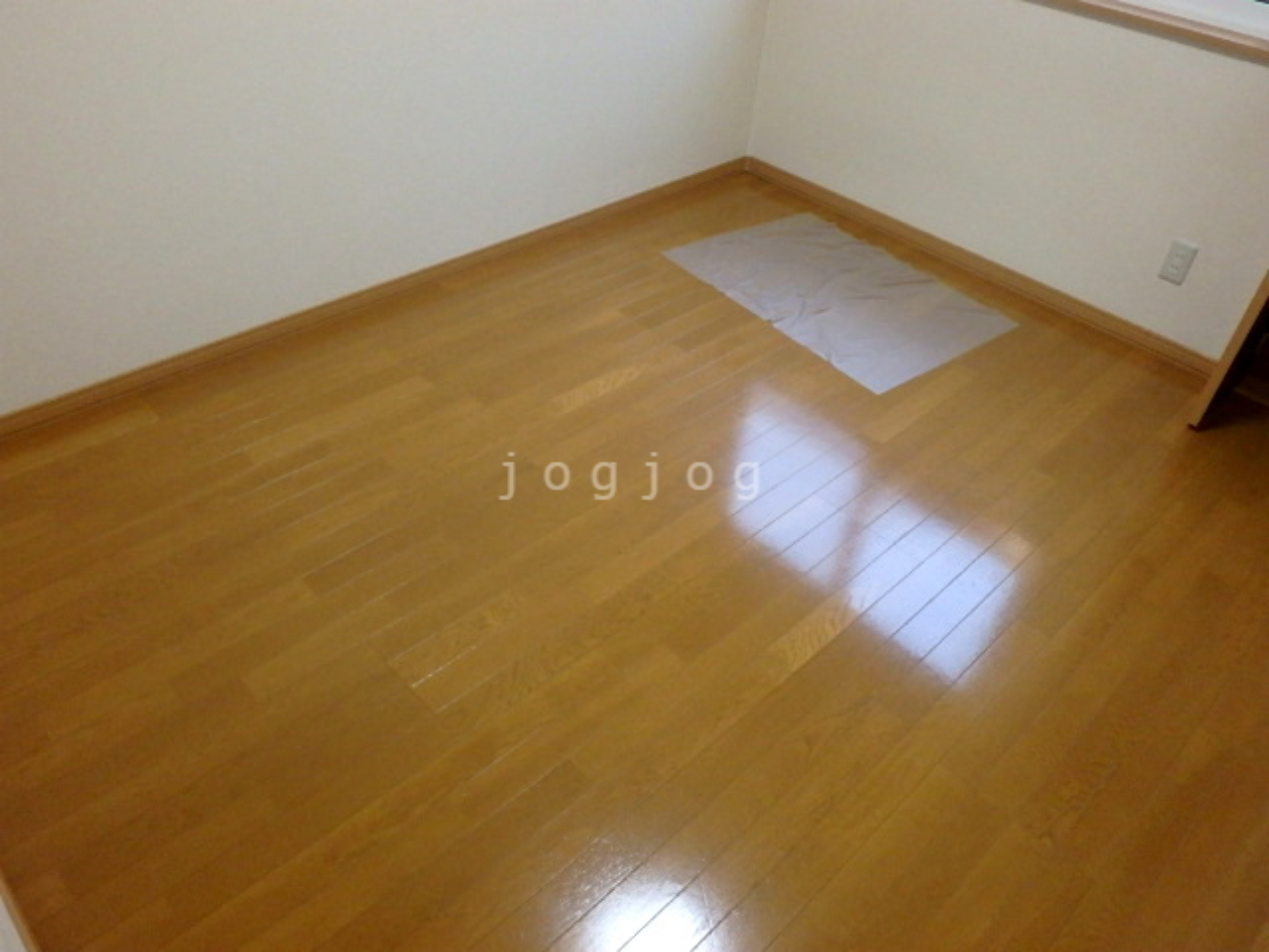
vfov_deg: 53.1
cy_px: 476
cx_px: 634
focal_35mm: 26
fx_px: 953
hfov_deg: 67.3
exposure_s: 1/30
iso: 640
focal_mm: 4.7
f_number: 4.3
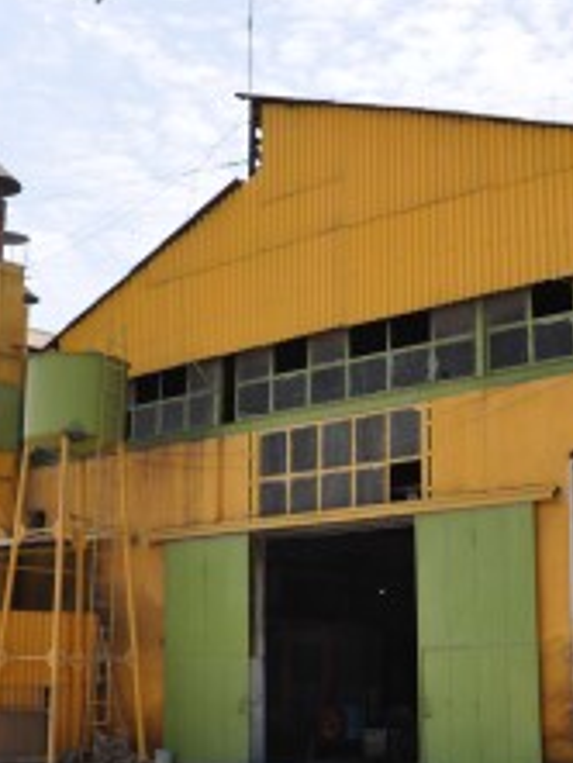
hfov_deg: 25.6
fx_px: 1257
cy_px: 423
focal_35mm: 57
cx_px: 359
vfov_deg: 33.7
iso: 200
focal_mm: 18
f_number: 13
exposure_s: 1/200
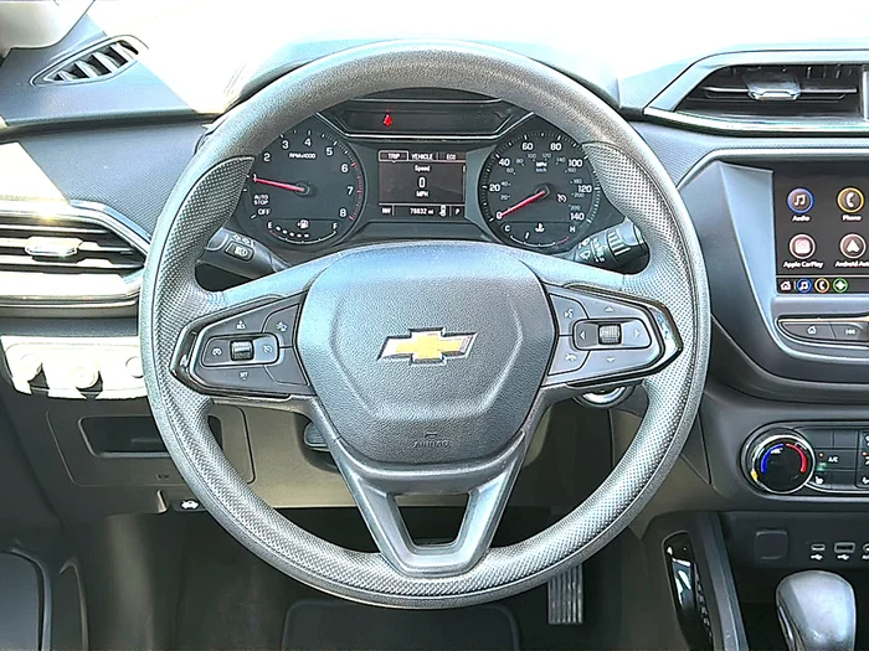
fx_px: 1105
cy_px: 326
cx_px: 434
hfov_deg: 42.9
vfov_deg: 32.9
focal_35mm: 44
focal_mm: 6.86
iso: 100
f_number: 1.78
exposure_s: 1/130
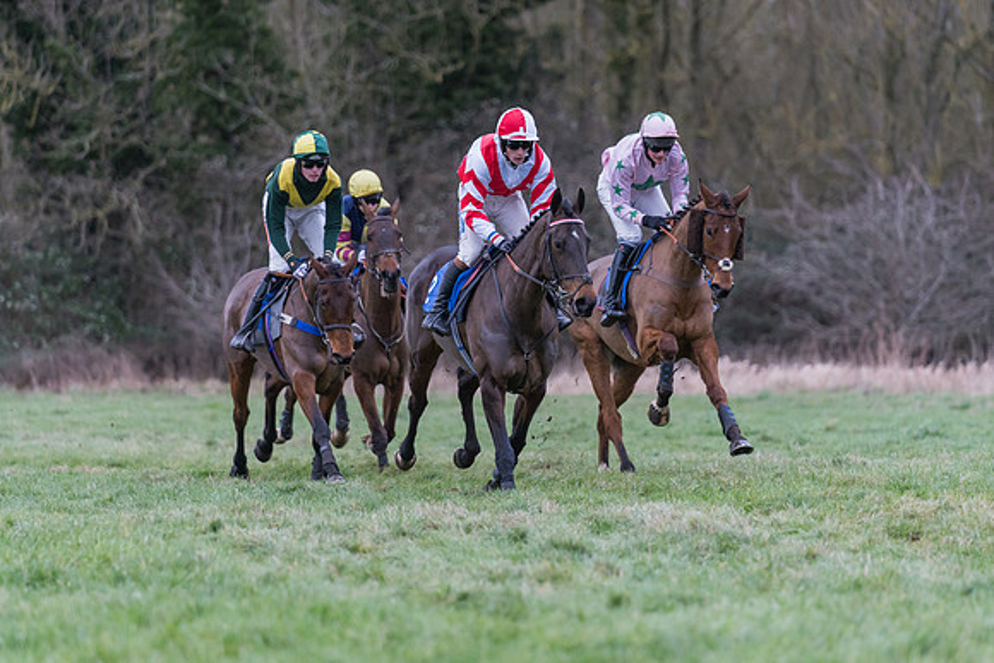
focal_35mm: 283
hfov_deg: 7.3
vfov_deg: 4.9
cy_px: 253
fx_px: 7818
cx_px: 511
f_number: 2.8
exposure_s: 1/1000
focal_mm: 186
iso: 1000
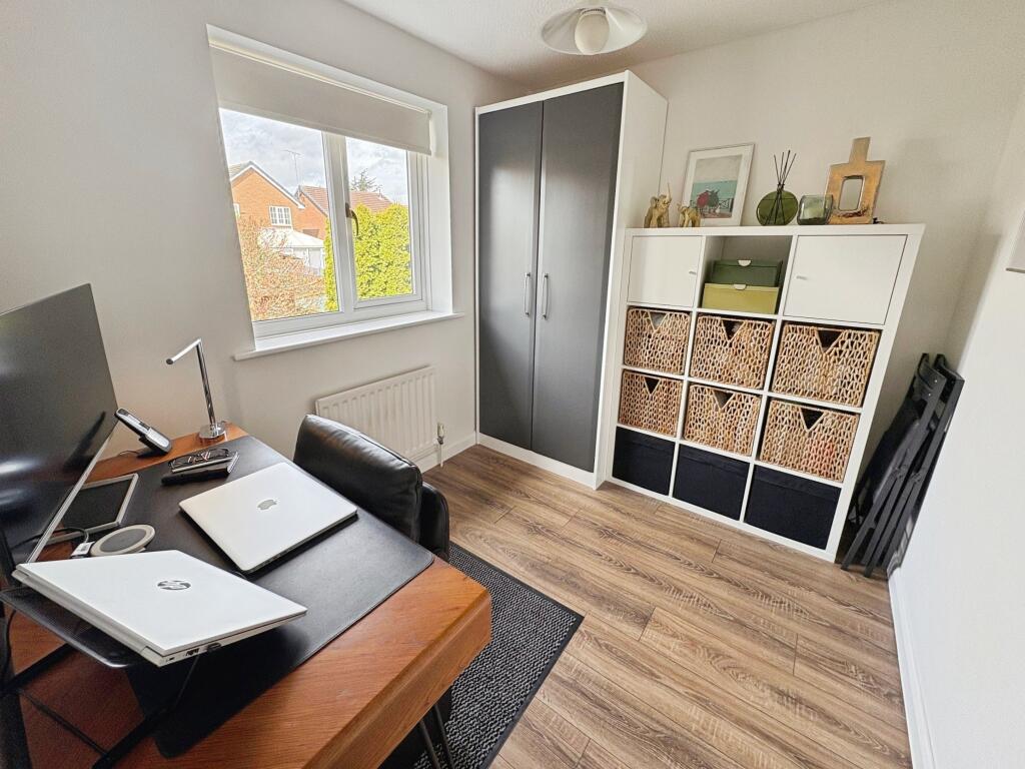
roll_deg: -0.3
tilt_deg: -17.2
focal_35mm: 14
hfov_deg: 102.1
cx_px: 512
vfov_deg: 85.7
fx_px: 415
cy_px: 384
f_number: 2.2
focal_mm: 2.22
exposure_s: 1/127
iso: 80
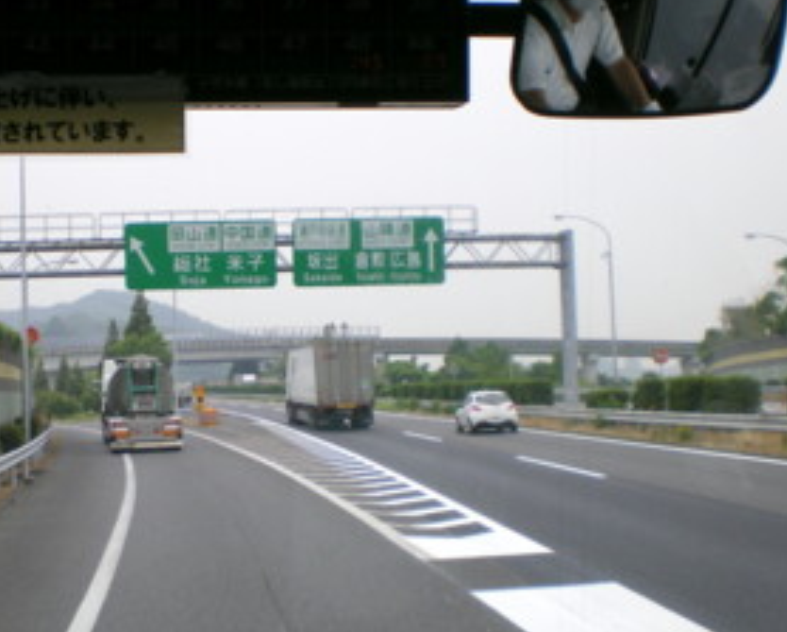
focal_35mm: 60
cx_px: 173
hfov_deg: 30.7
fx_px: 1399
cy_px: 275
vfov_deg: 25.4
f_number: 4.6
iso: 64
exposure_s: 1/200
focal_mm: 6.3
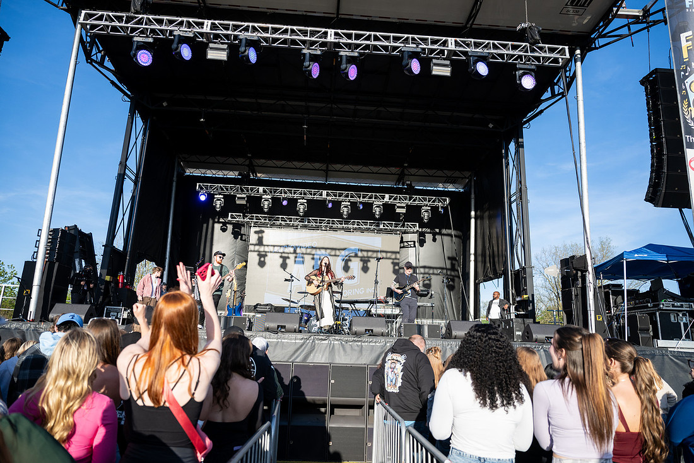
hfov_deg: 73.7
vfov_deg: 53.2
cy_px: 232
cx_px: 347
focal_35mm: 24
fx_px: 463
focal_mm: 24
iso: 200
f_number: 2.8
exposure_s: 1/2000
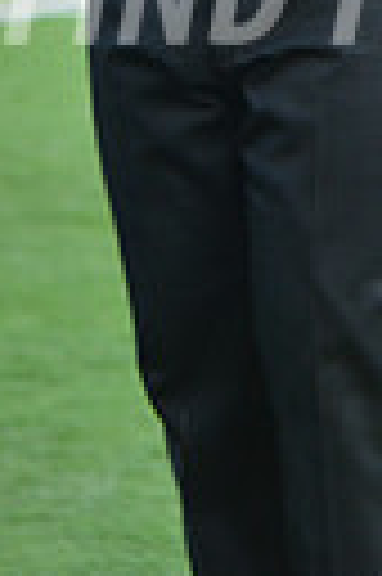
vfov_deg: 3.2
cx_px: 622
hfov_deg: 2.1
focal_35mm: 648
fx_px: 10341
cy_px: -324
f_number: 5.6
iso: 400
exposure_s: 1/640
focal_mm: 185
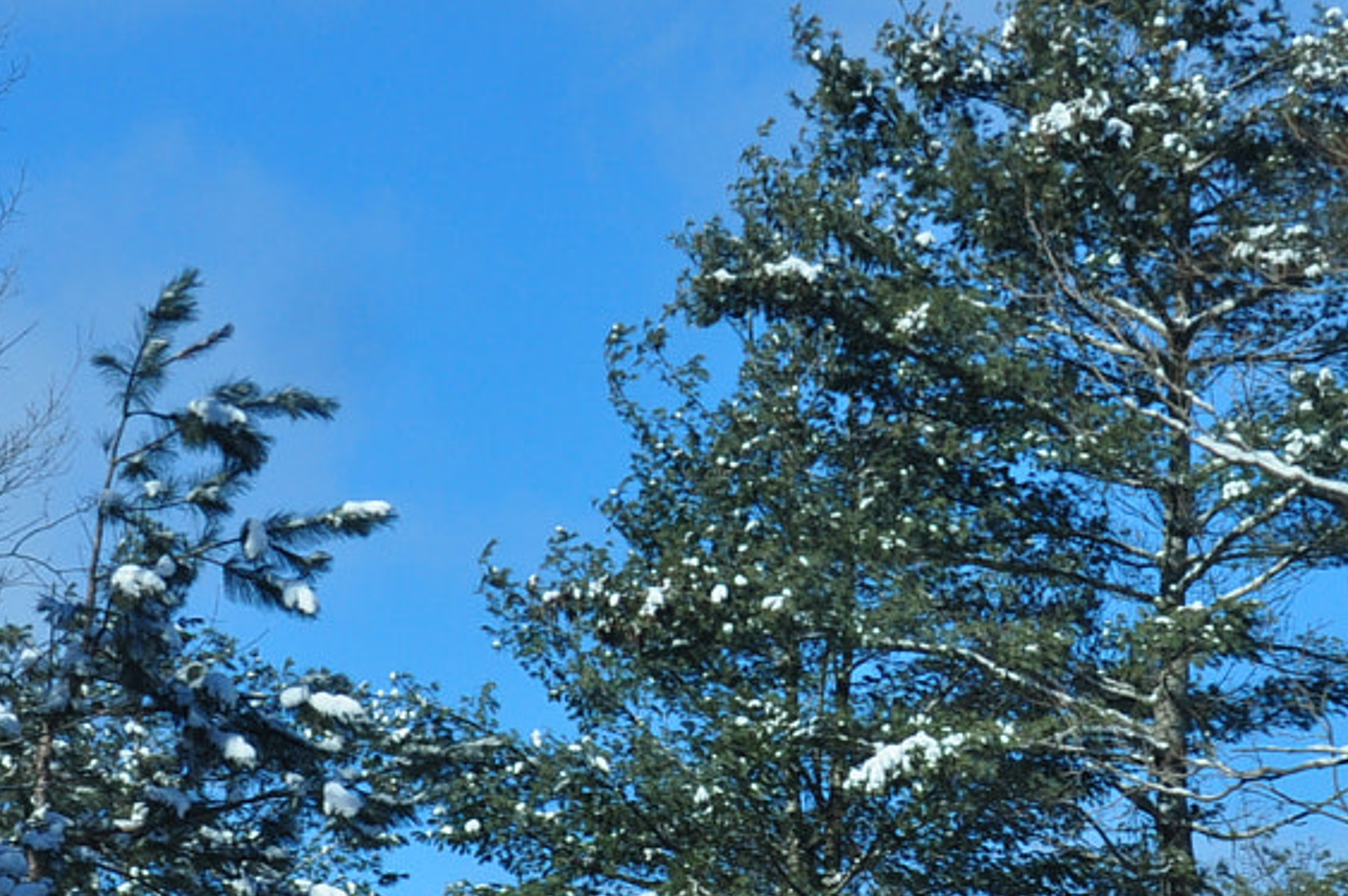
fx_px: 8767
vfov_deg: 5.8
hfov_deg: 8.8
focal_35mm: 234
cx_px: 888
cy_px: 890
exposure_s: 1/320
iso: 200
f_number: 9
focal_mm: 55
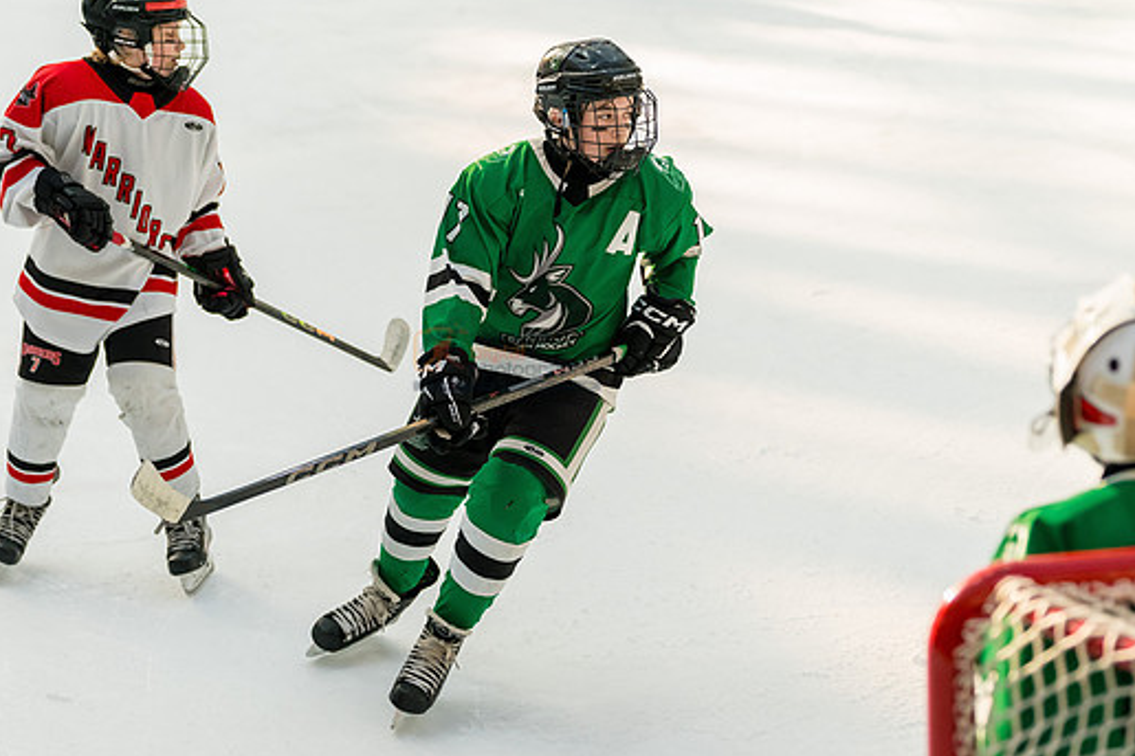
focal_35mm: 98
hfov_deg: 20.8
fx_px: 3089
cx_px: 479
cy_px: 338
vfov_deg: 14.0
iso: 2000
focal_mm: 70
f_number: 2.8
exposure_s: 1/2000
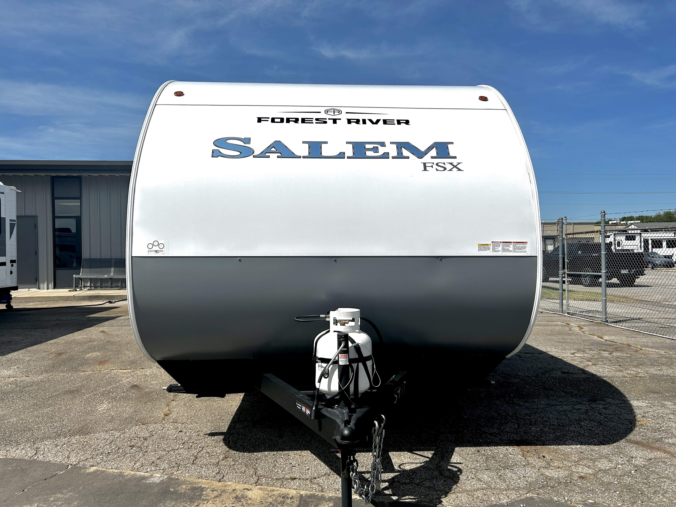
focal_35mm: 26
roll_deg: +1.5
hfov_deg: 67.3
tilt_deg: -0.2
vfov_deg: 53.1
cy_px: 254
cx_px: 338
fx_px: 508
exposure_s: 1/12658
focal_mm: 5.7
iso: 50
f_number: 1.5
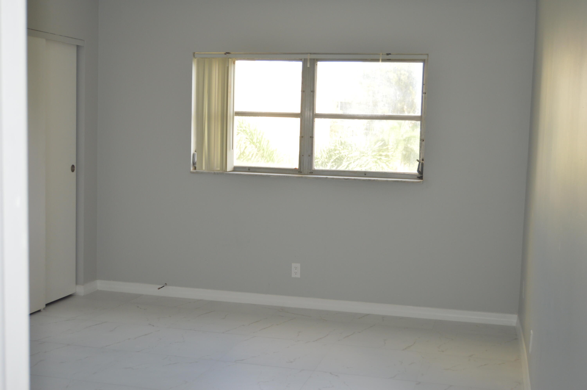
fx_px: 757
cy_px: 195
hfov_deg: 42.4
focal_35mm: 46
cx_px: 294
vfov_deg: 28.9
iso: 360
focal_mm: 31
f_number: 4.2
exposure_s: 1/125
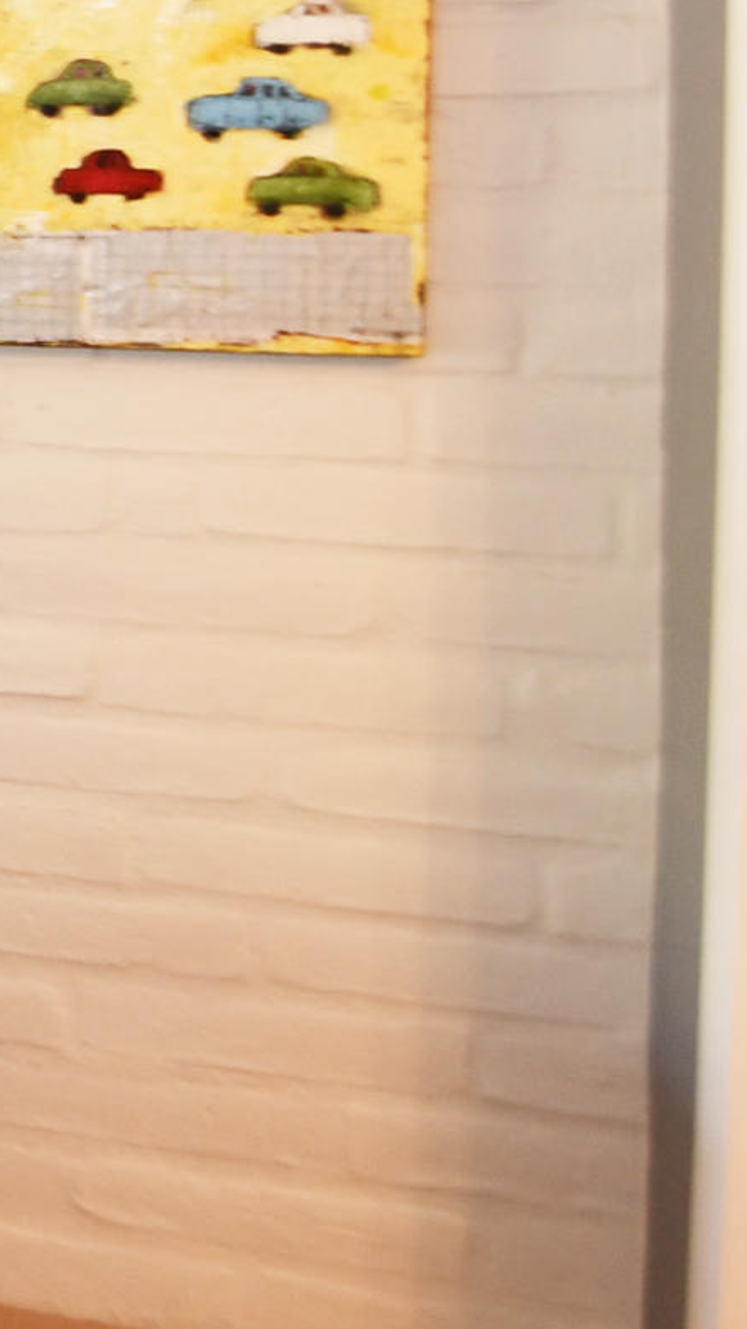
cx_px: -1464
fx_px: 2254
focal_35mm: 64
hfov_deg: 11.4
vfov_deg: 31.8
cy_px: 238
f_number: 4
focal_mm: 11
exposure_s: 1/60
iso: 250
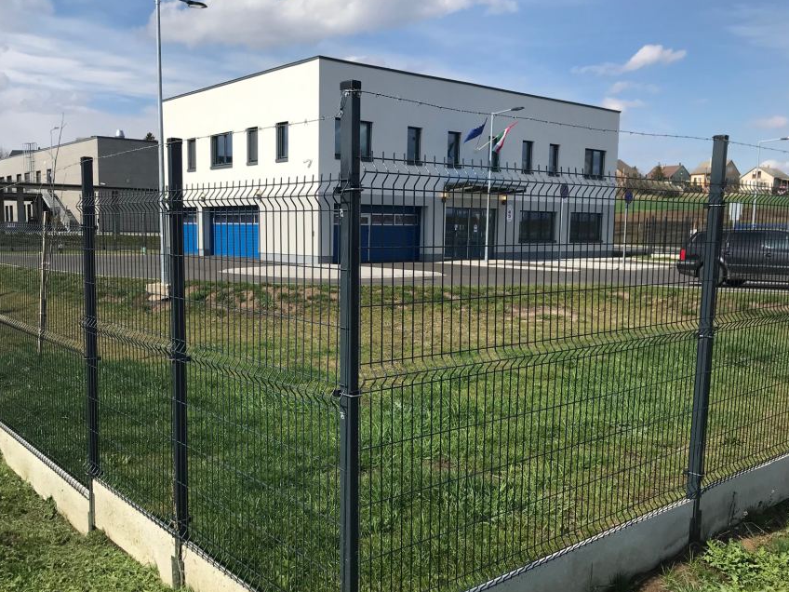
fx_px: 752
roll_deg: -1.0
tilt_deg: -6.2
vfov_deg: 42.9
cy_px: 329
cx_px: 328
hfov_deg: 55.1
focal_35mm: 33
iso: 20
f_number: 1.8
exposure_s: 1/2660
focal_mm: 3.99
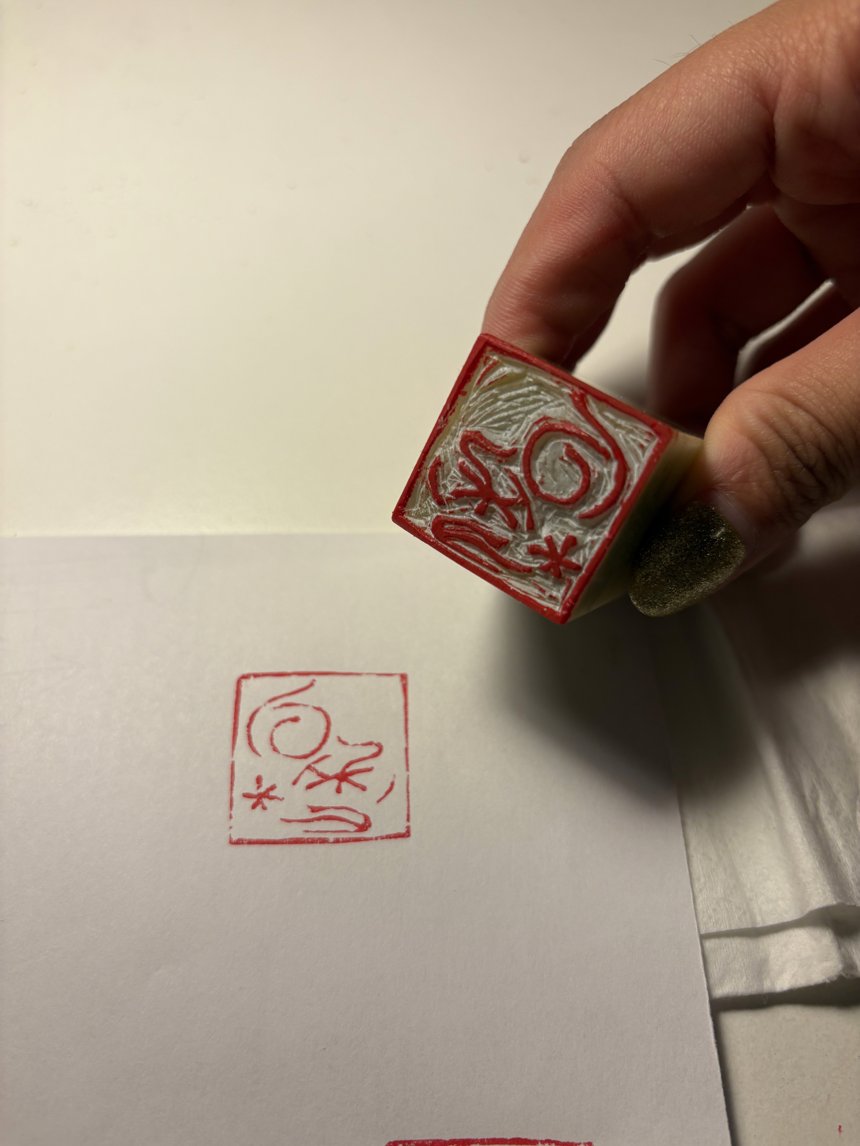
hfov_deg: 53.1
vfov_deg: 67.3
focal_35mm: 26
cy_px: 573
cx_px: 430
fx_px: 861
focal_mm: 5.96
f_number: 1.6
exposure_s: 1/122
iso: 32
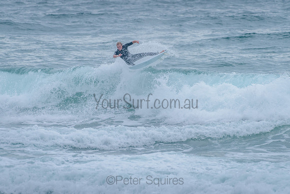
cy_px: 75
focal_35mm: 613
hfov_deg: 3.4
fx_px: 4937
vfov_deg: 2.2
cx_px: 145
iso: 640
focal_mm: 500
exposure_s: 1/1250
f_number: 5.6
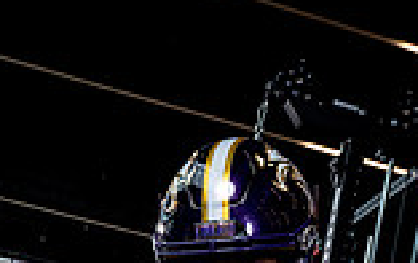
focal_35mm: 85
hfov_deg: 24.3
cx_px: 193
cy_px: 590
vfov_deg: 12.7
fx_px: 970
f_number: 8
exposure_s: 1/250
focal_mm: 29
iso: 640
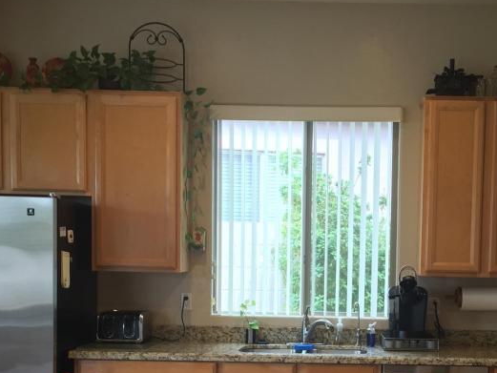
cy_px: 308
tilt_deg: -3.4
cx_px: 347
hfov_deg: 33.4
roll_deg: -1.3
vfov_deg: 25.2
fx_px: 819
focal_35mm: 57
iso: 64
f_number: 2.2
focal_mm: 4.15
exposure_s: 1/30
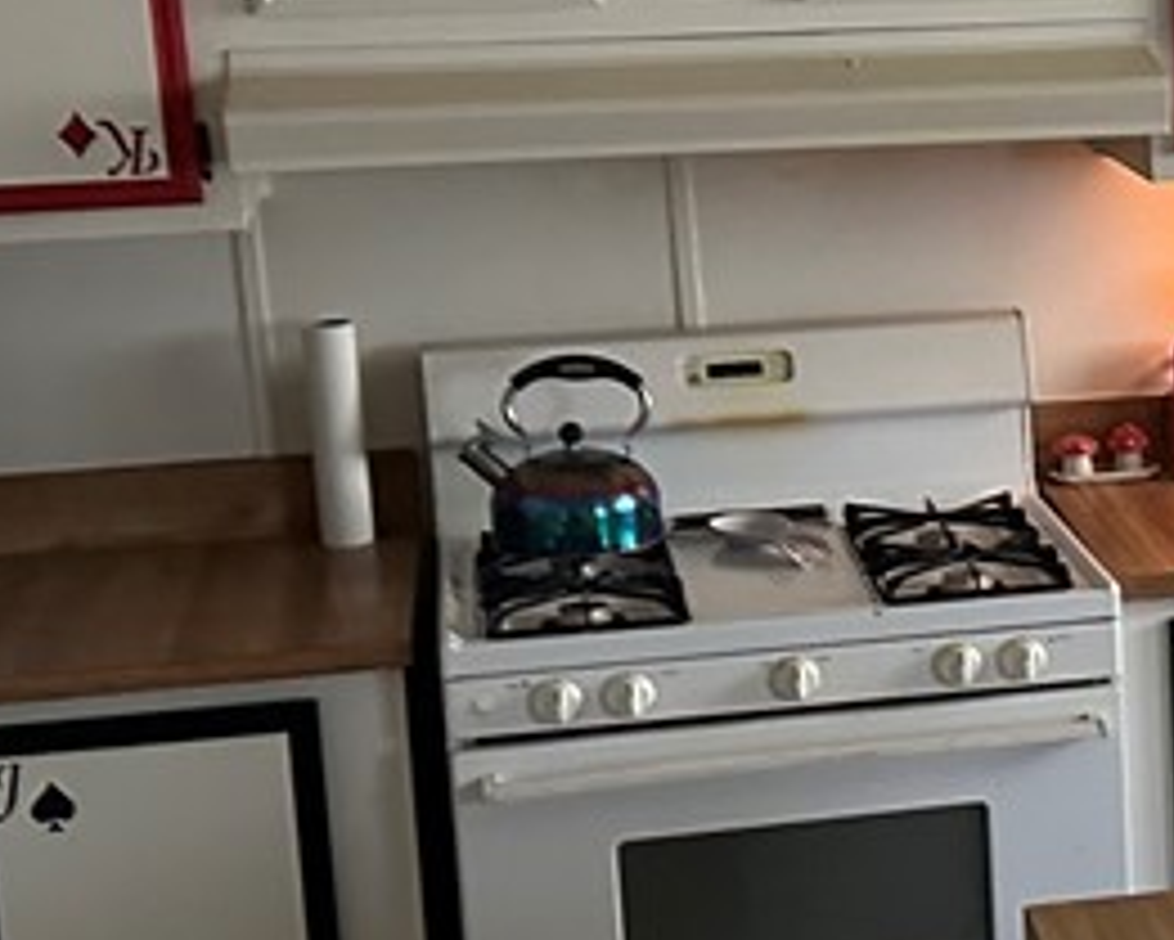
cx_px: 1309
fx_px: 3198
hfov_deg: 19.8
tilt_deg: -9.1
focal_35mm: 92
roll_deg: +1.5
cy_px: 486
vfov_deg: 16.7
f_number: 1.78
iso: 800
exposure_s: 1/60
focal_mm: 6.86
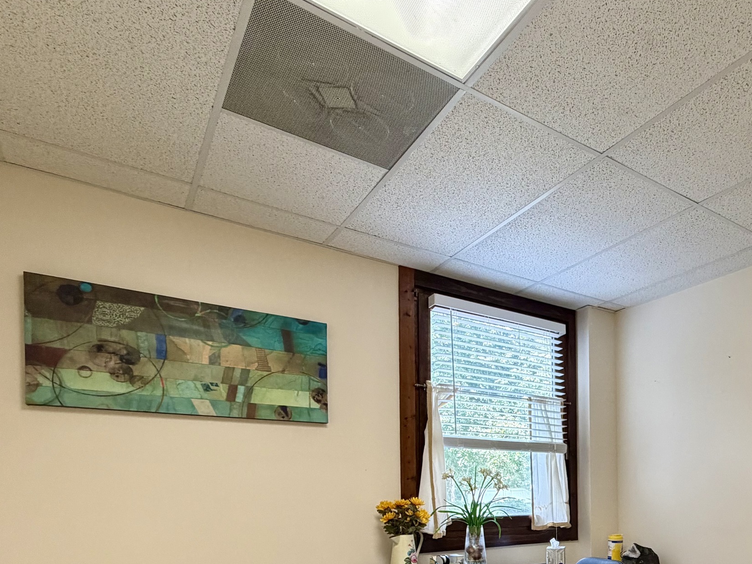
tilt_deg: -0.6
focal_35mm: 26
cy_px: 494
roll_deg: +0.3
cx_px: 561
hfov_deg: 63.5
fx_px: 565
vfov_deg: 48.2
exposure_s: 1/60
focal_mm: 2.22
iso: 250
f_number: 2.2
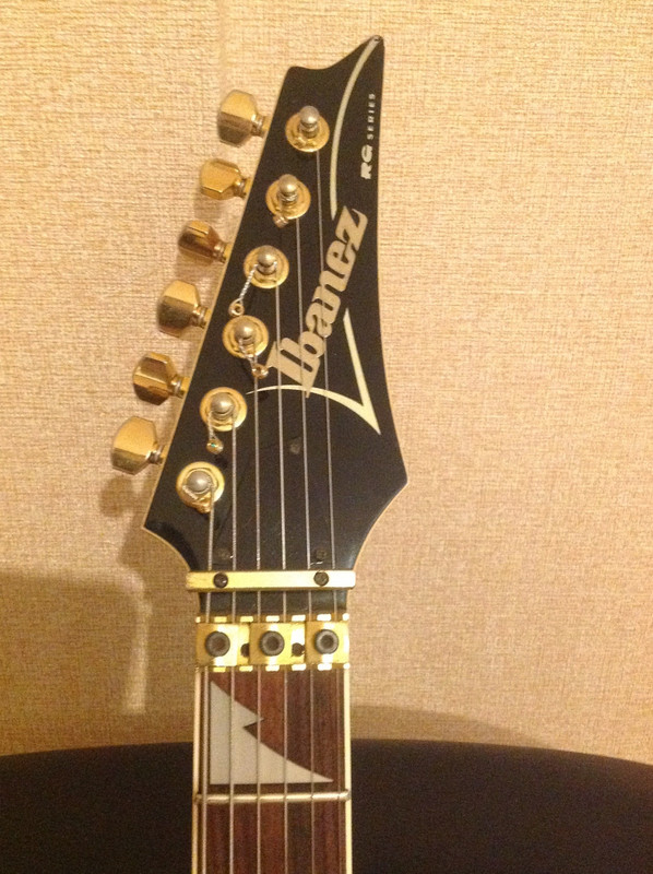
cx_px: 326
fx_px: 882
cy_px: 437
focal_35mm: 35
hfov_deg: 40.6
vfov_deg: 52.7
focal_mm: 4.28
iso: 640
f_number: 2.4
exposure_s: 1/15
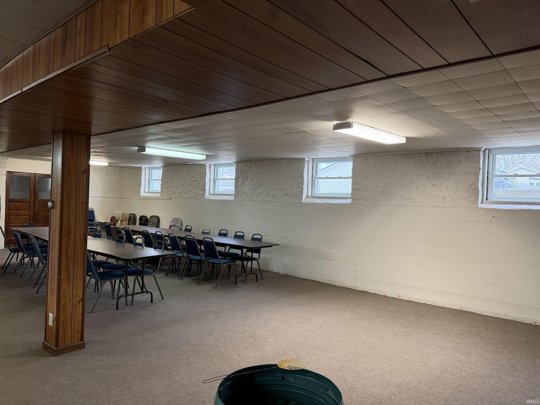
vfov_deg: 56.8
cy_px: 202
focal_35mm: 24
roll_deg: -2.3
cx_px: 270
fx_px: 374
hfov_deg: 71.6
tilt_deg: -1.6
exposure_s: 1/120
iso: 400
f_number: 1.78
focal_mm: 6.76
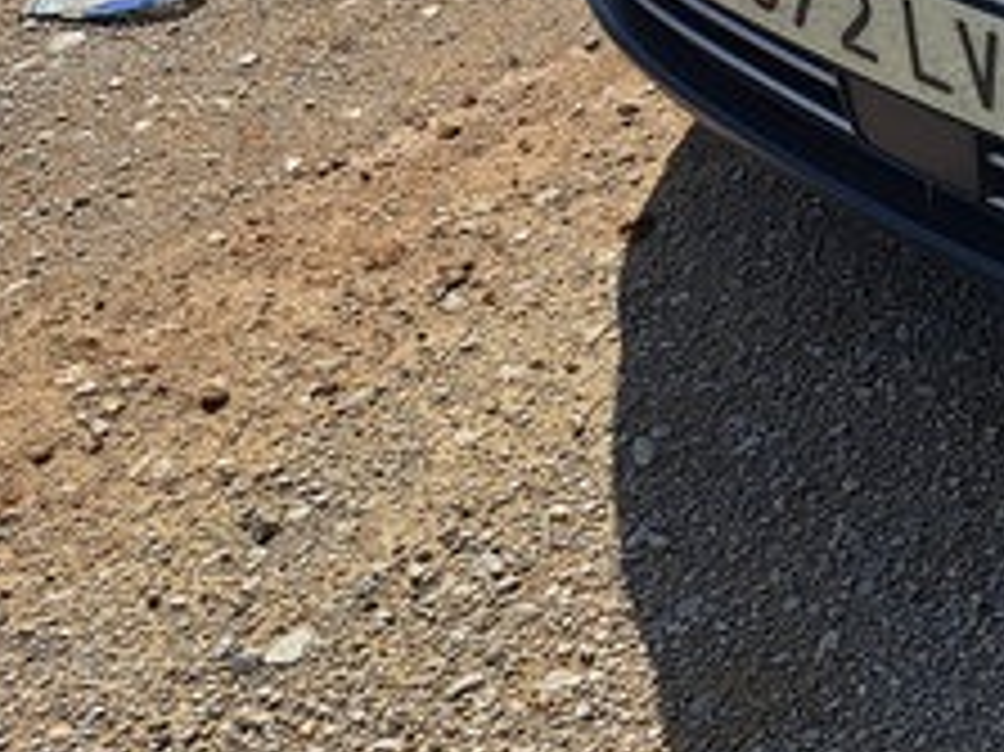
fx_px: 2493
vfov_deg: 15.5
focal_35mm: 86
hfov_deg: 19.6
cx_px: 1526
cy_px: -450
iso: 50
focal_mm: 5.23
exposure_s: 1/2421
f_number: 1.8
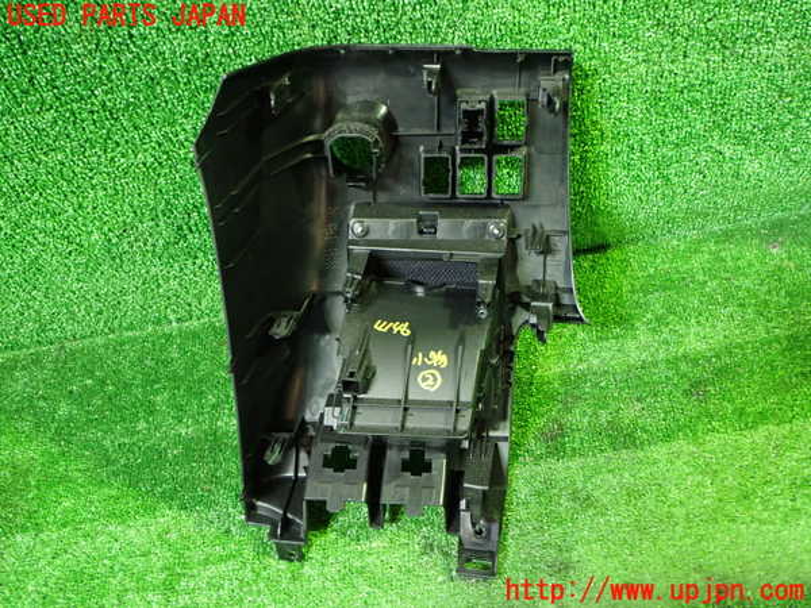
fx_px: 750
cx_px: 406
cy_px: 304
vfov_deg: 44.2
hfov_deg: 56.8
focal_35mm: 32
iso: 800
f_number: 2.4
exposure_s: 1/25
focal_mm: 5.79
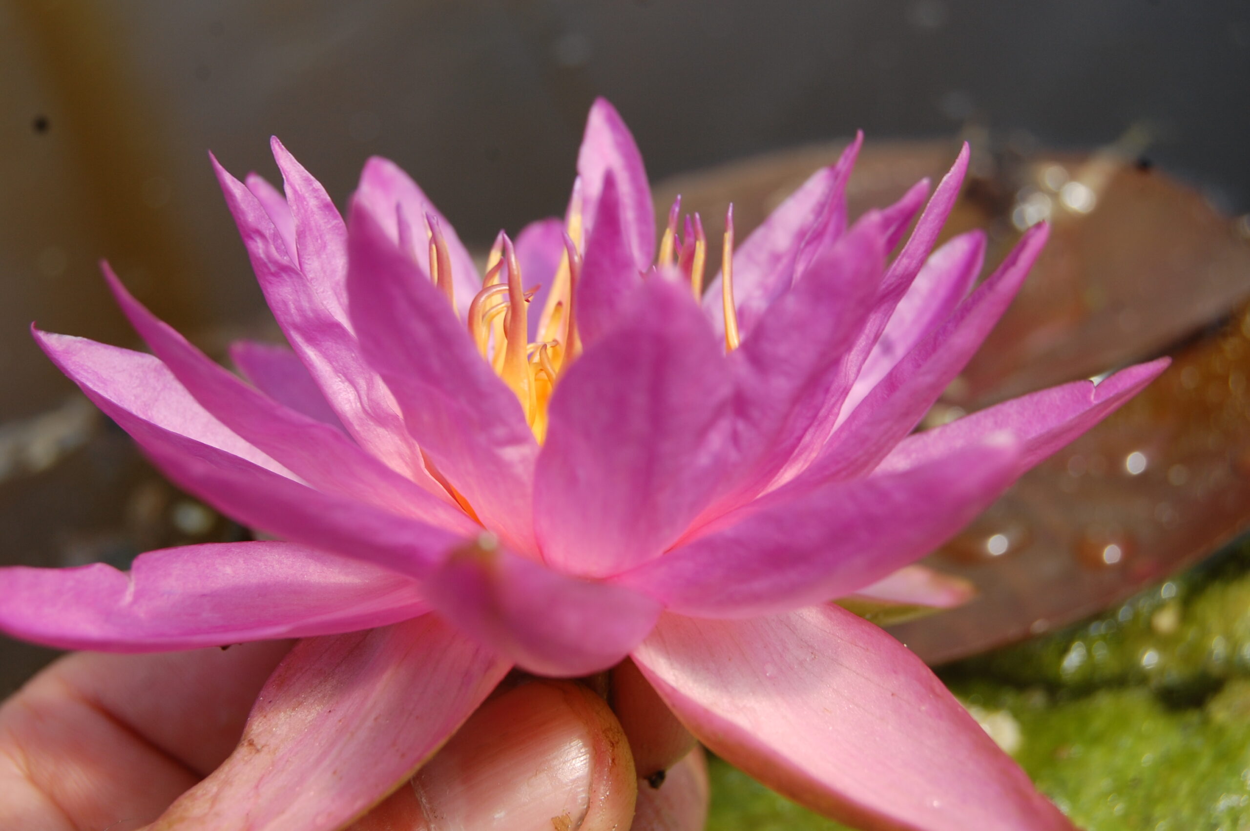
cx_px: 625
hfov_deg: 31.9
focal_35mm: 63
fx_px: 2185
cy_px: 416
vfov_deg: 21.5
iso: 200
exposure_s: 1/320
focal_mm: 42
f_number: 9
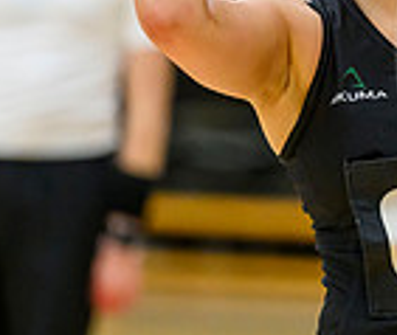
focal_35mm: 881
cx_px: 483
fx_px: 10577
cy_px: 45
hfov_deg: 2.1
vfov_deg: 1.8
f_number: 2.8
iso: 3200
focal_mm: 200
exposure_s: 1/1250
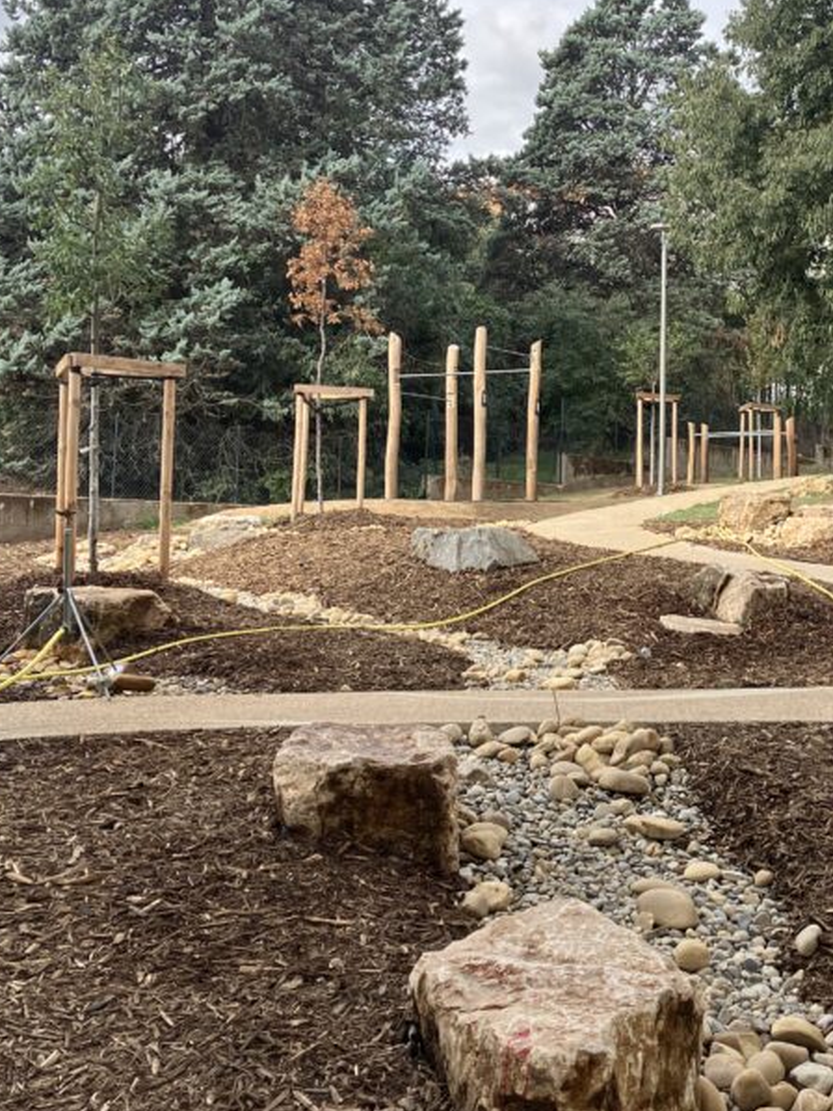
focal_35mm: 48
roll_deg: -1.9
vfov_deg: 39.2
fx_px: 1540
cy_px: 378
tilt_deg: +8.4
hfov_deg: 29.8
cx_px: 627
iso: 32
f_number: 1.8
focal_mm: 3.99
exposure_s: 1/639
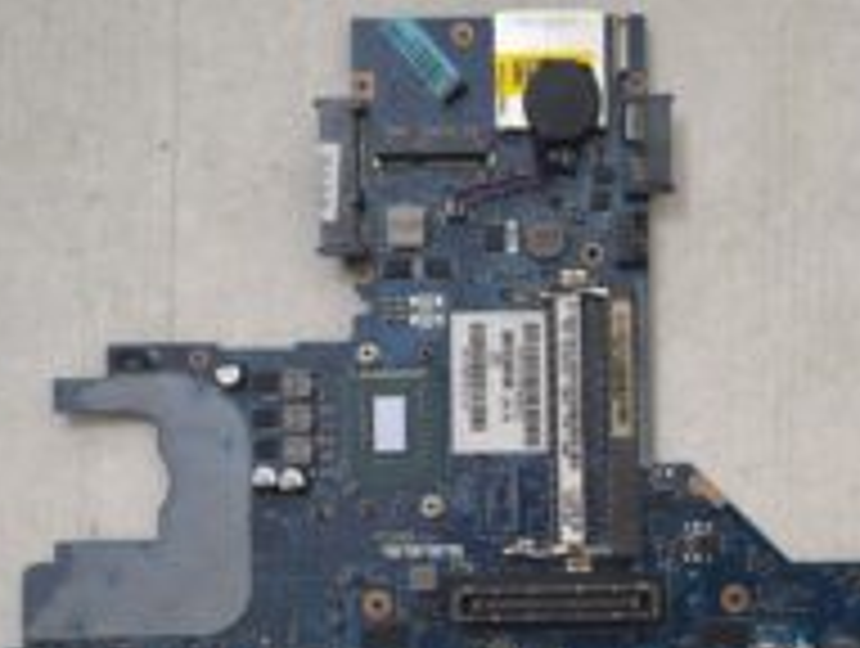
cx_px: 572
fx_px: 1593
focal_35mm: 64
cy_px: 515
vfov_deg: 22.7
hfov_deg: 30.0
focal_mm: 6.57
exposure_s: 1/50
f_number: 1.6
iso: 500
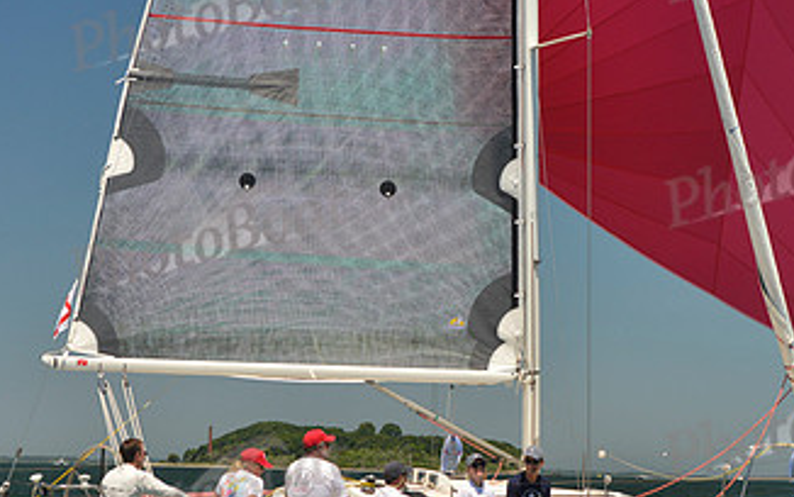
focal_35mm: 127
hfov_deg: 16.4
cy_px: 325
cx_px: 541
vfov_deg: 10.3
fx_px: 2749
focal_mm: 70
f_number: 6.3
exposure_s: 1/800
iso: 280
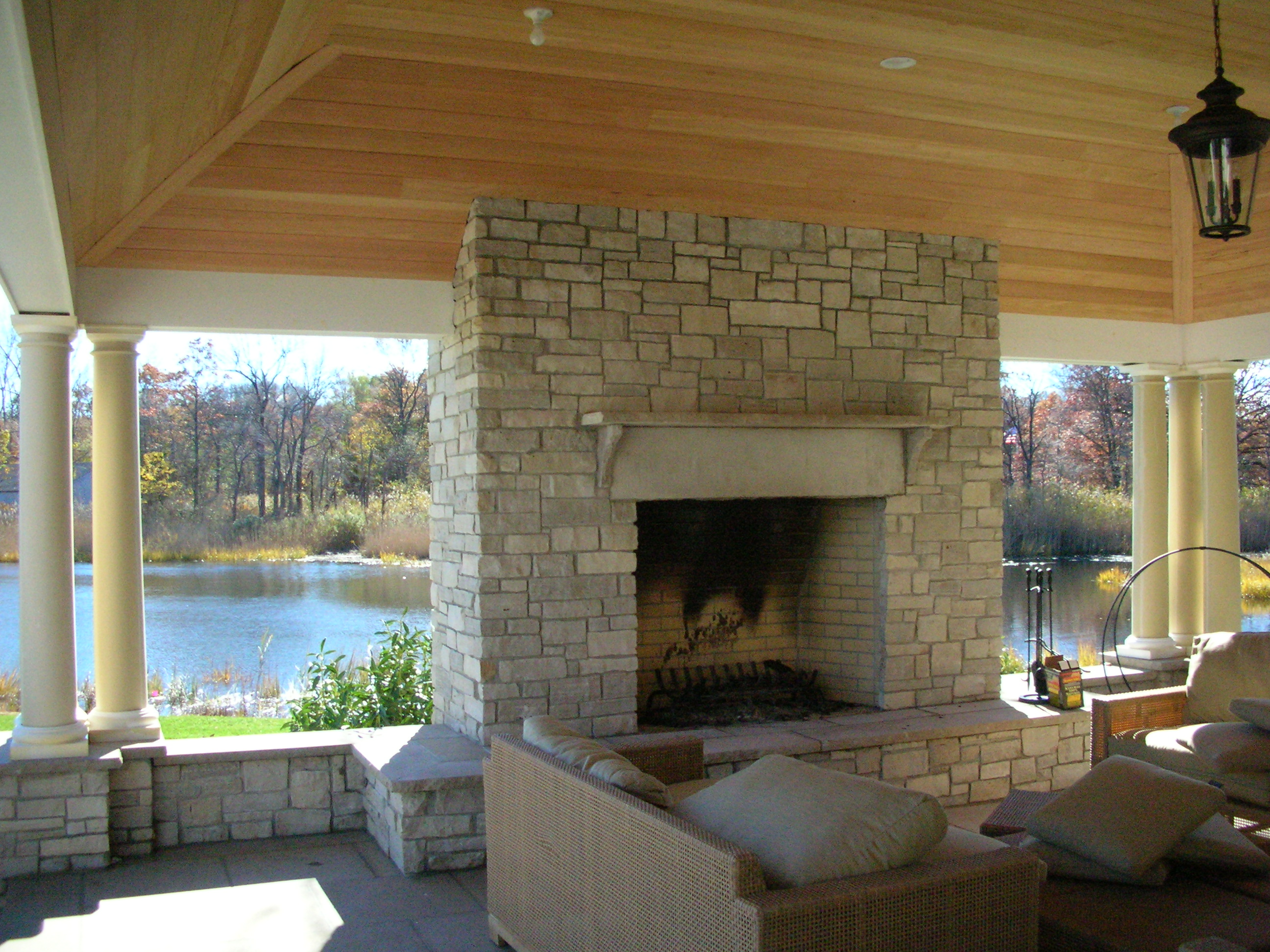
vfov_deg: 40.7
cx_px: 635
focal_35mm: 35
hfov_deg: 52.6
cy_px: 476
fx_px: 1284
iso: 400
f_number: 8.5
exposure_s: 1/142
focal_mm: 5.8
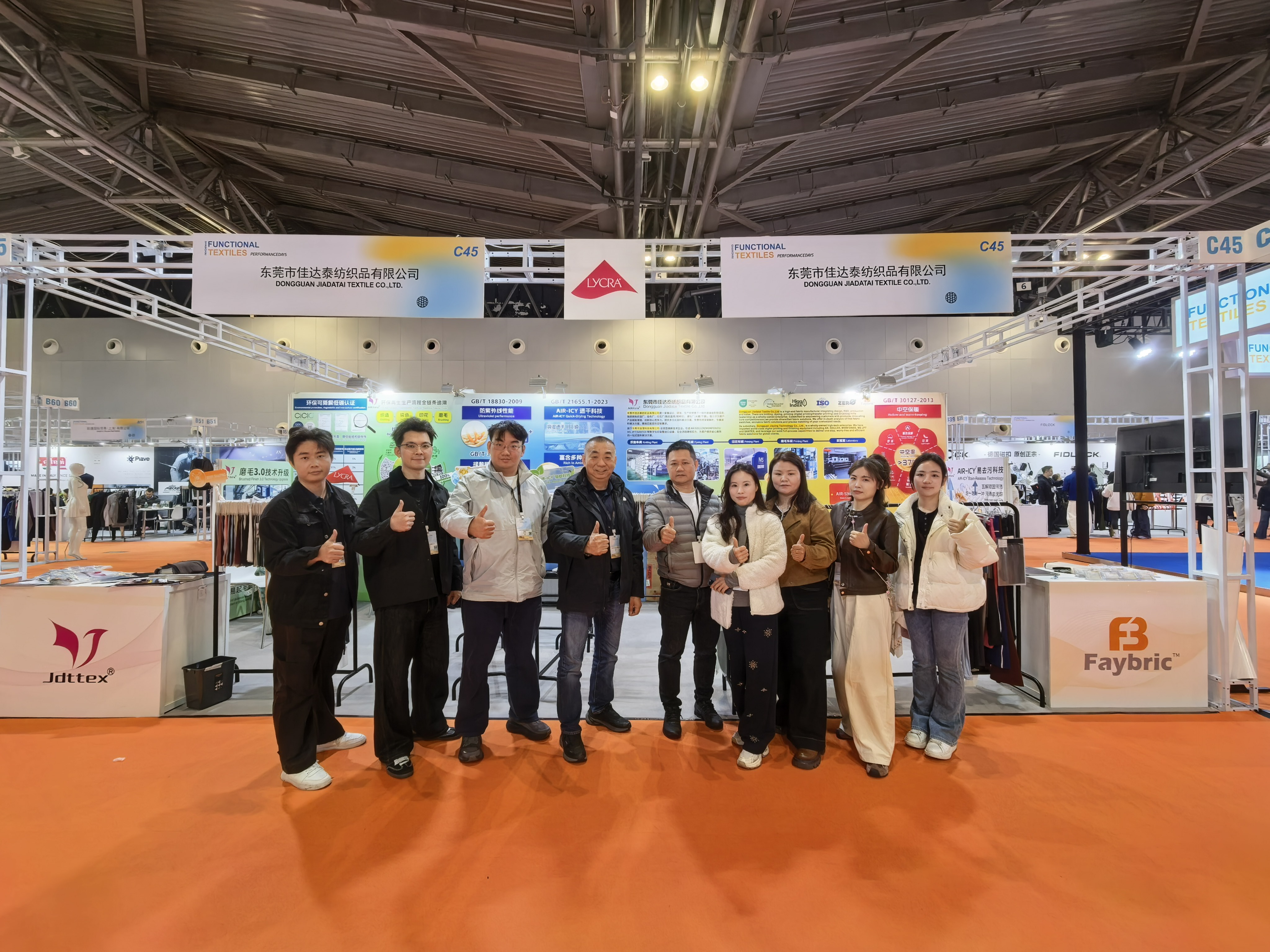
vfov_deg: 89.9
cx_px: 635
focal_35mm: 13
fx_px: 477
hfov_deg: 106.2
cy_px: 476
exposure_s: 1/100
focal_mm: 1.95
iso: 160
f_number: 2.2
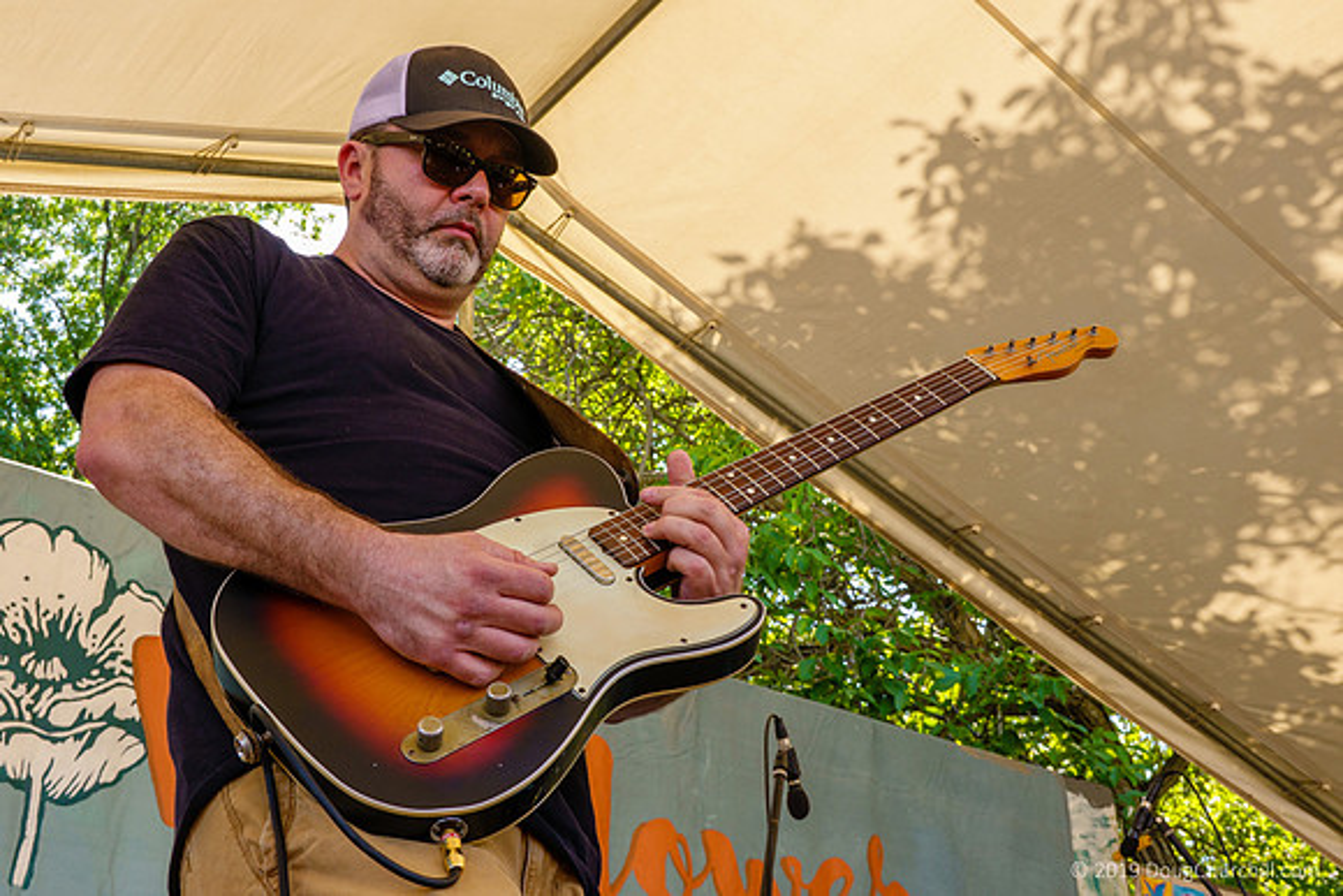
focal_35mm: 51
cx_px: 602
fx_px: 1894
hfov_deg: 39.0
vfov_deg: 26.6
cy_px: 424
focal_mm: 17.19
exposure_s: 1/60
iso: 125
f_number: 5
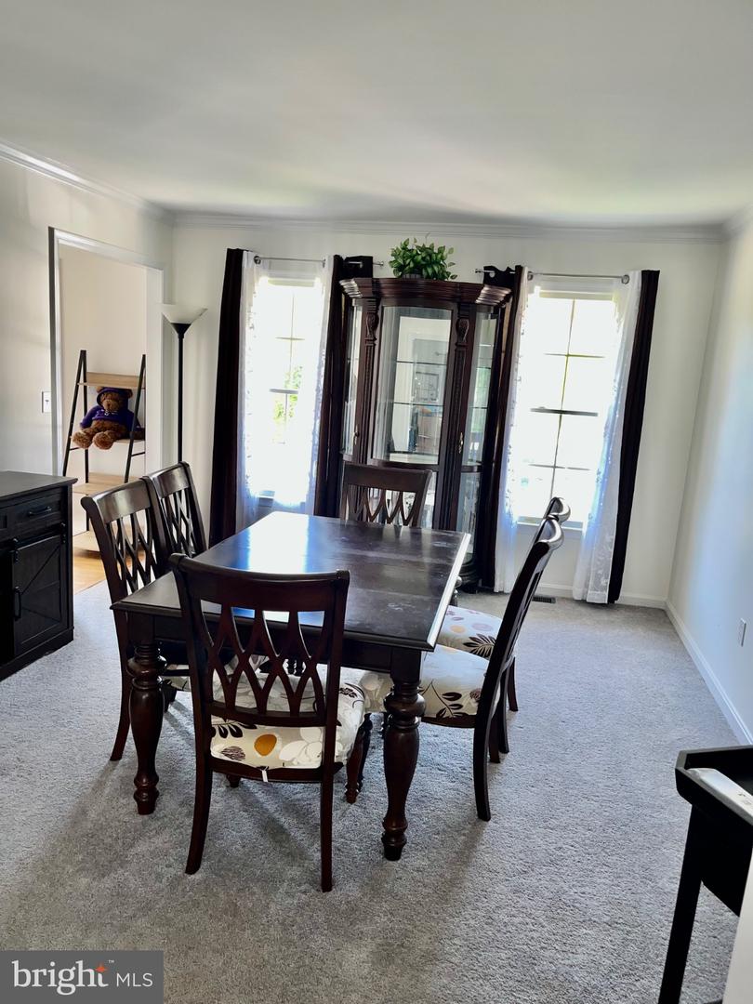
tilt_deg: -12.0
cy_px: 502
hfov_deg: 53.1
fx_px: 754
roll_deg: -2.9
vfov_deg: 67.3
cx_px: 376
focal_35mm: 26
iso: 50
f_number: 1.6
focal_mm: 5.1
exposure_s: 1/20
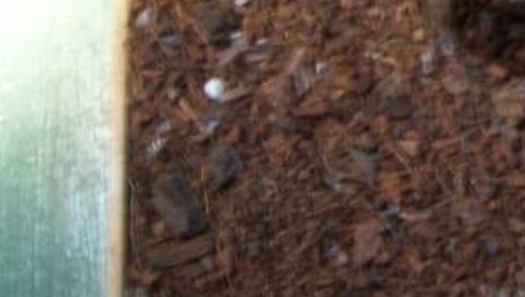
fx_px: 1338
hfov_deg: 20.7
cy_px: -3
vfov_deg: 12.5
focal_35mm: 96
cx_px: 635
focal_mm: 6
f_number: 3
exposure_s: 1/8
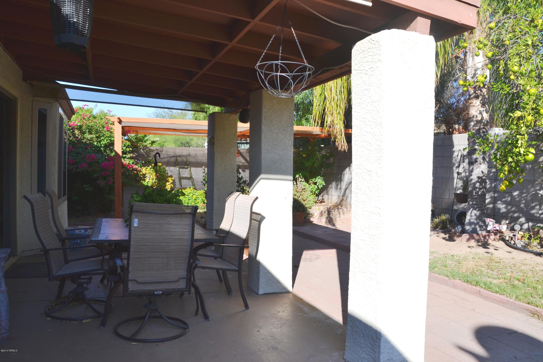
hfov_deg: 61.9
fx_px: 452
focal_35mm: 30
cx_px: 272
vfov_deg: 43.6
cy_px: 181
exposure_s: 1/250
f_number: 8
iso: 100
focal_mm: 20
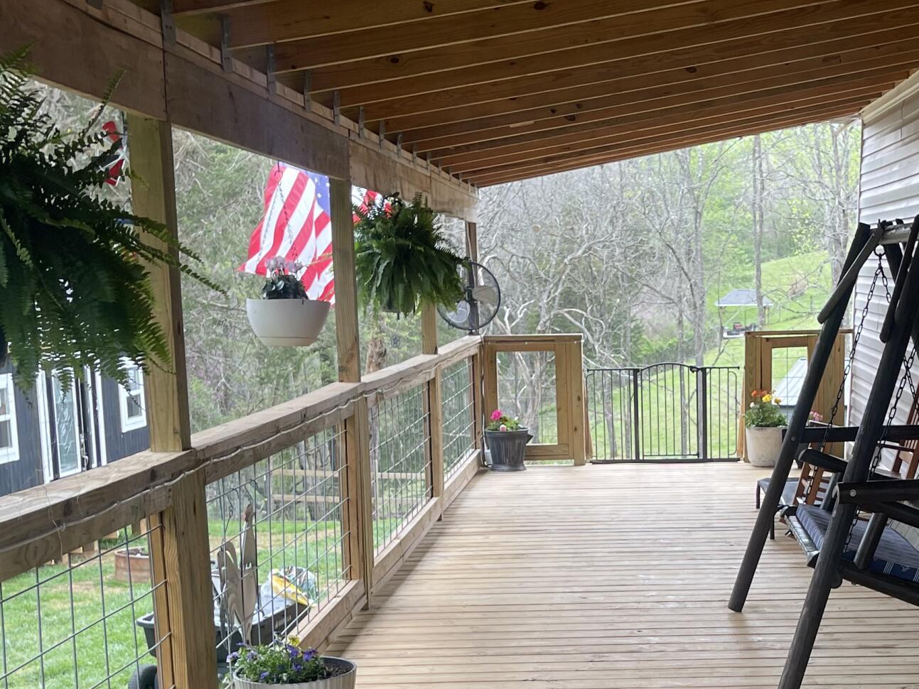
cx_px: 634
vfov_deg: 24.4
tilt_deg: -12.1
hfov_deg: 32.9
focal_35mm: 58
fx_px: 1540
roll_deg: +0.5
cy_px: 633
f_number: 1.6
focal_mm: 5.1
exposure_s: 1/248
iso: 32
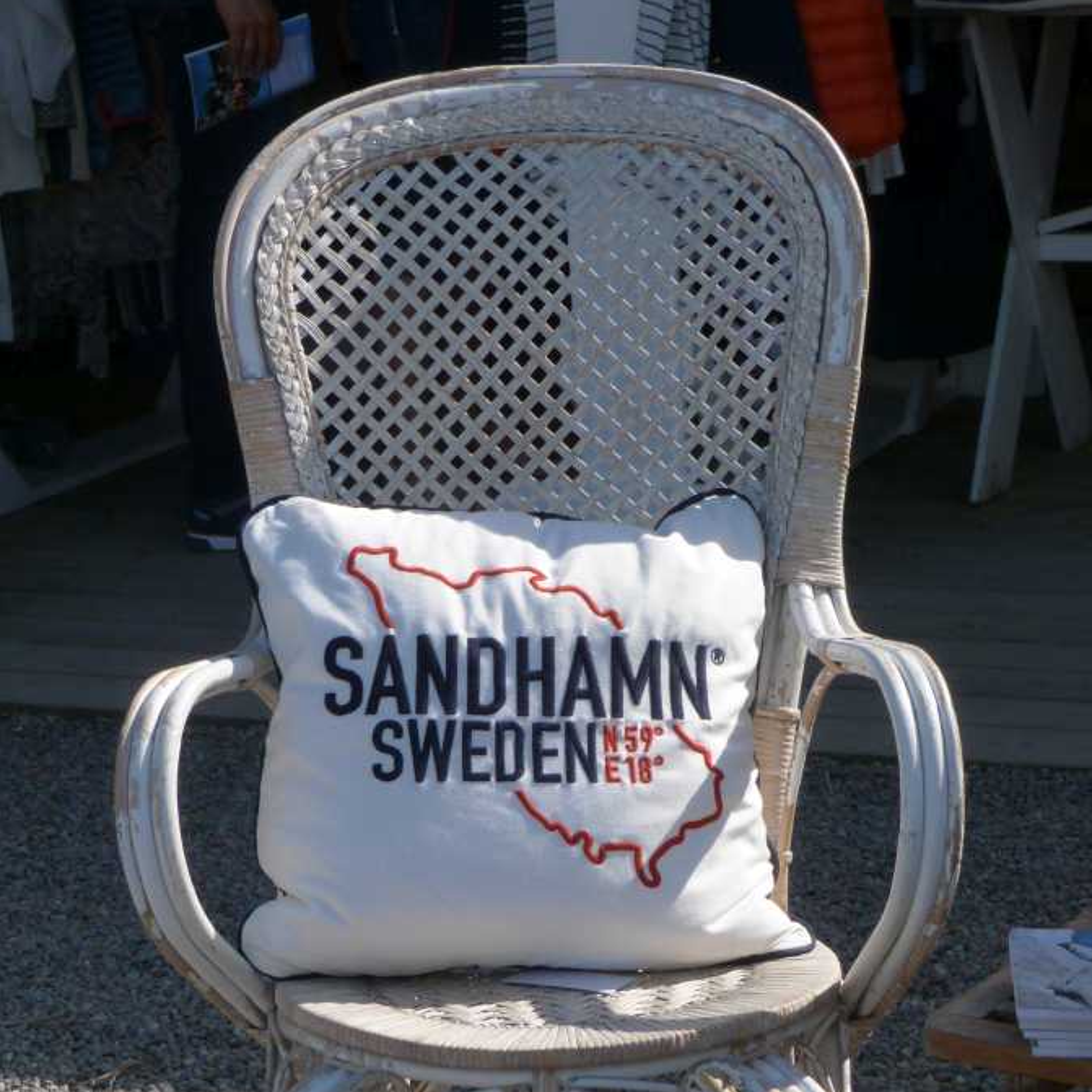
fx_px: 3890
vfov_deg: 15.9
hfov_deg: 16.0
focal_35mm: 109
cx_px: 496
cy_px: 729
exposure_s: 1/1600
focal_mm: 12.4
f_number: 3.3
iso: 100
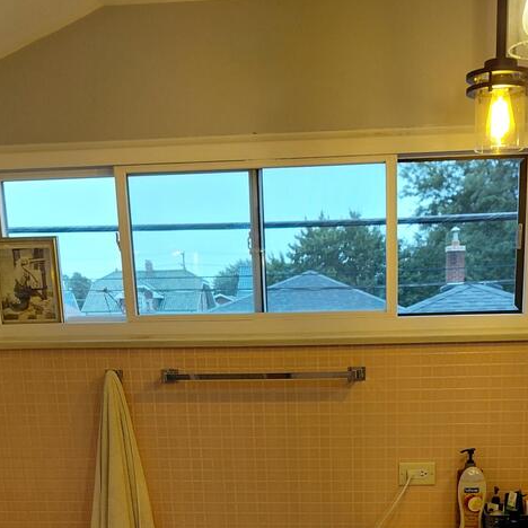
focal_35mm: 51
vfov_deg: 30.2
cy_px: 570
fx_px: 880
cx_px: 326
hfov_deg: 33.3
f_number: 1.8
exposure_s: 1/120
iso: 80
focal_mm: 4.69
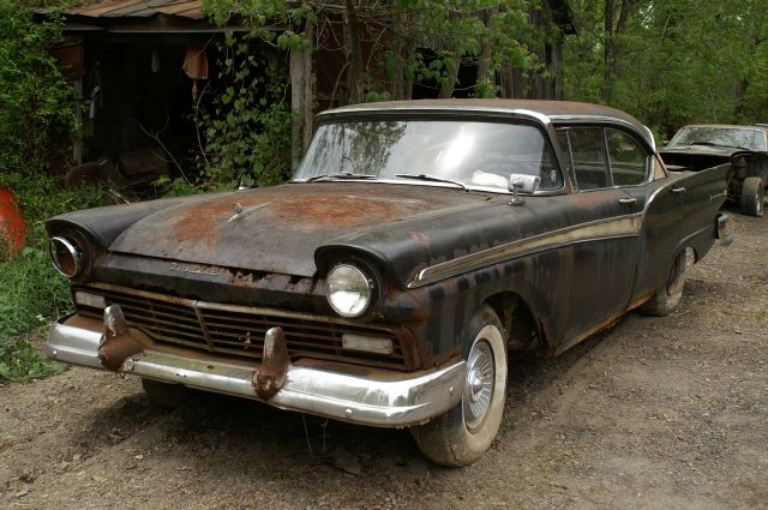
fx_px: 895
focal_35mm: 42
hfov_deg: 46.5
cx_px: 384
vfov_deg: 31.8
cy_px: 255
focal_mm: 28
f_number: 5.6
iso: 125
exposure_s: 1/250
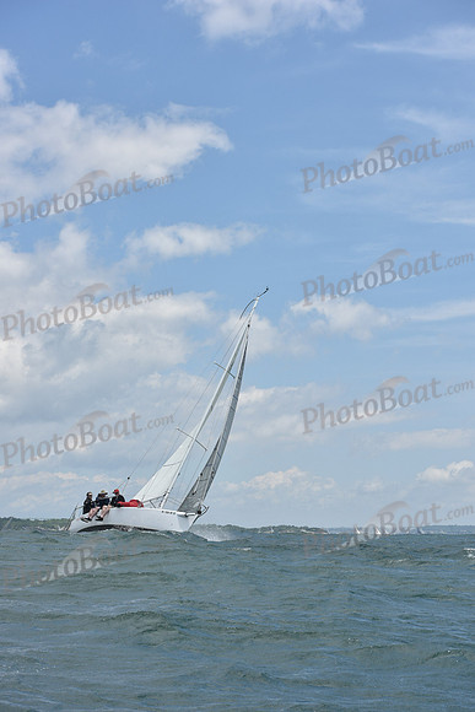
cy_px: 356
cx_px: 238
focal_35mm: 70
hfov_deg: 19.5
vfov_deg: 28.8
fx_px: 1384
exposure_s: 1/1250
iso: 250
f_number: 8
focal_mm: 70
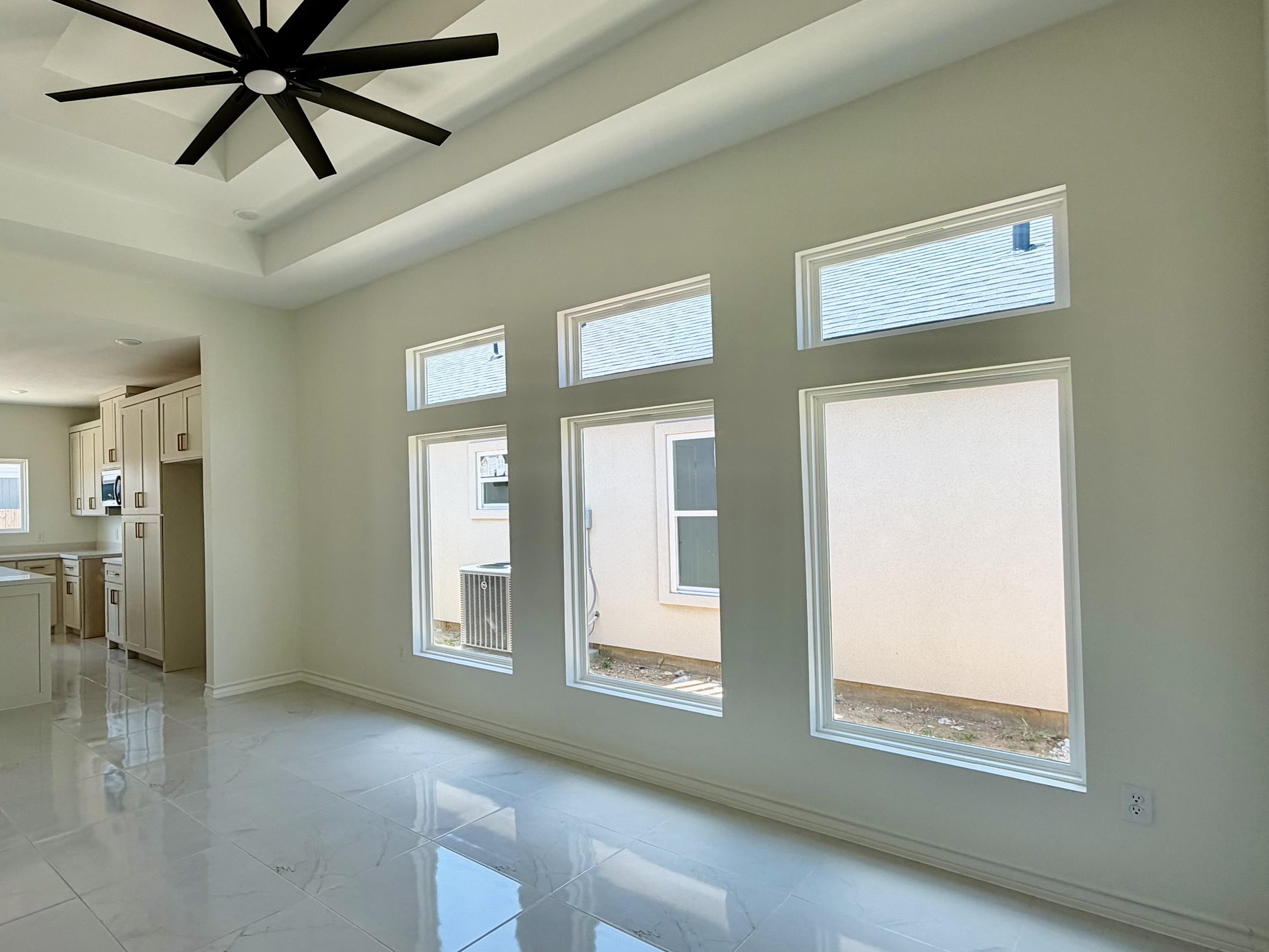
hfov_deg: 79.4
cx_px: 436
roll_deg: +1.5
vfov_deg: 65.9
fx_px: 733
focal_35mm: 20
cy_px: 499
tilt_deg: -0.1
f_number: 2.2
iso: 25
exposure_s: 1/120
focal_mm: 2.22
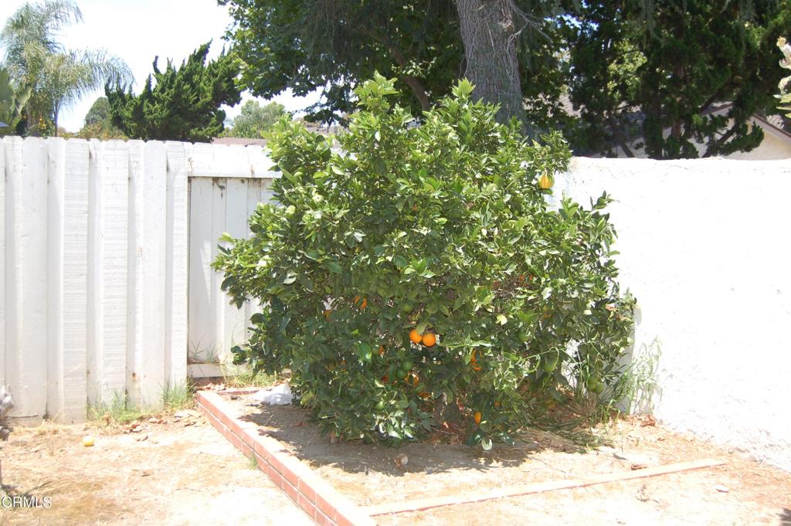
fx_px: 922
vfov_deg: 31.8
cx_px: 396
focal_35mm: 42
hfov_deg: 46.4
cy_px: 263
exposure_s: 1/500
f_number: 5.6
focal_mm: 28
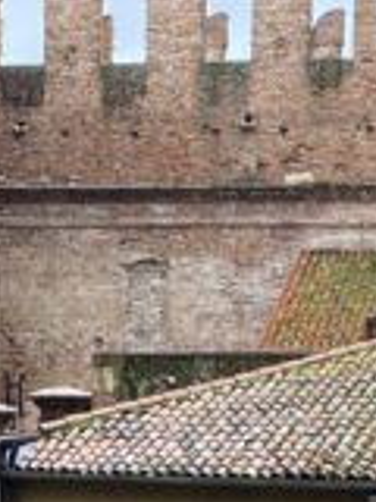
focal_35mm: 166
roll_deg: -1.5
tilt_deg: -10.6
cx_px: 88
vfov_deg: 11.1
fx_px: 2404
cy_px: 897
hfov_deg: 8.9
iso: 64
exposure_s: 1/122
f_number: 1.8
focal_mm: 4.25
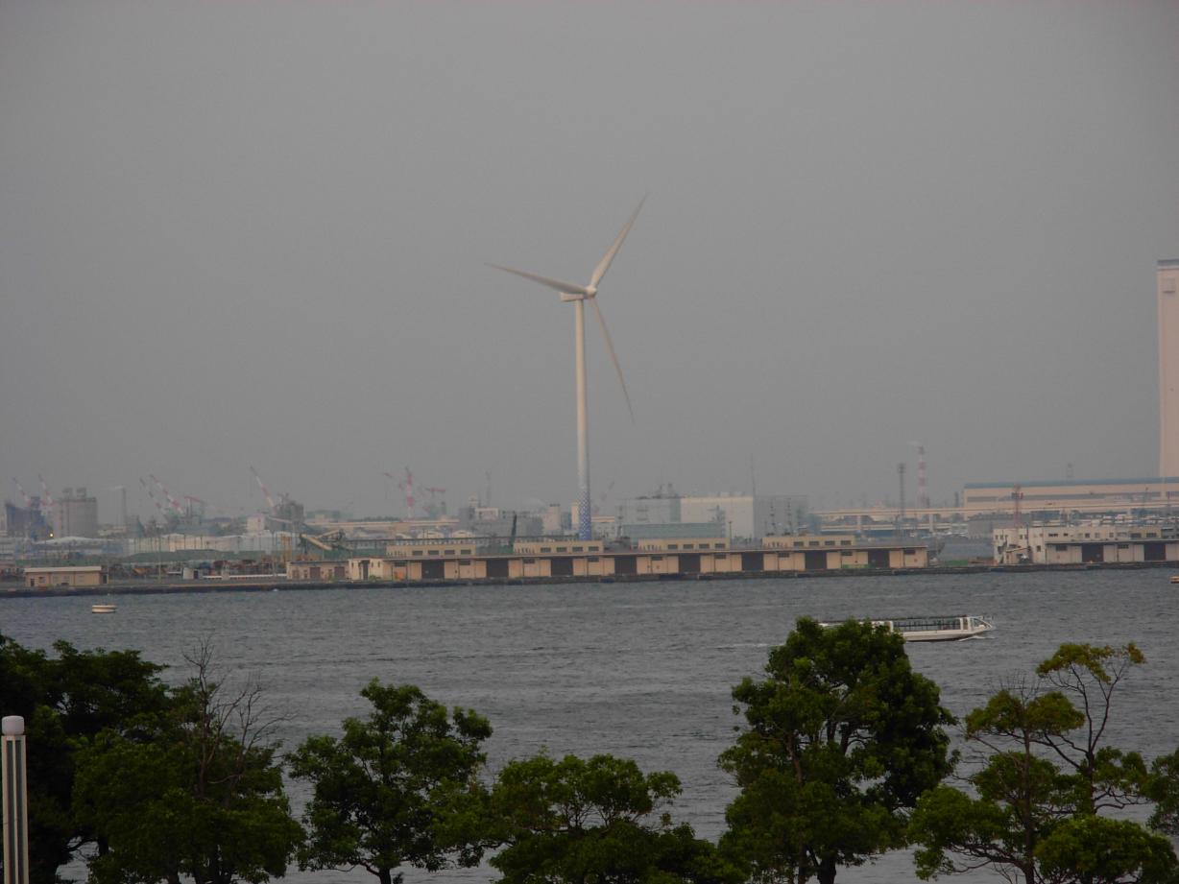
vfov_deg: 7.8
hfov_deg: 10.4
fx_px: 6471
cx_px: 590
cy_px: 442
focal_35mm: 190
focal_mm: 31.4
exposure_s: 1/111
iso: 79
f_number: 5
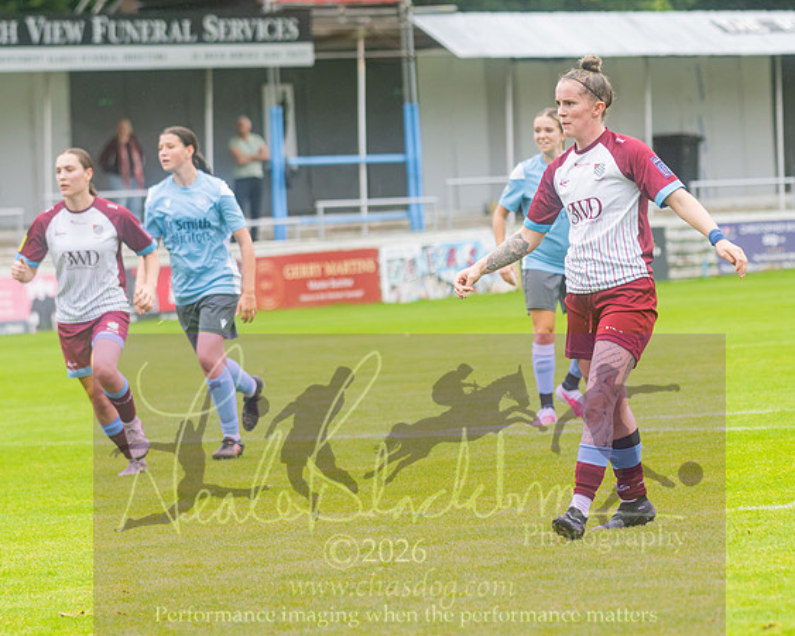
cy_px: 306
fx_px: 5289
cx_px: 354
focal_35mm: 225
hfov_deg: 8.6
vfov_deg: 6.9
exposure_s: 1/1600
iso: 640
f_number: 2.8
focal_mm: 120
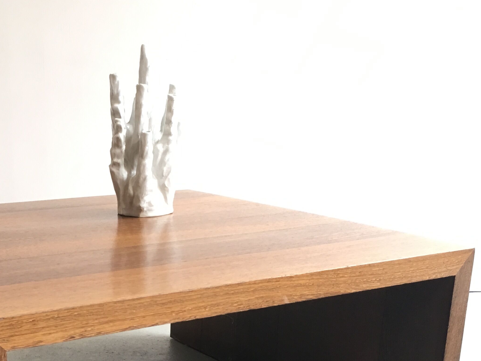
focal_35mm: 57
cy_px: 320
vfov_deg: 25.0
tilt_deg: -17.7
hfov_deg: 33.3
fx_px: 792
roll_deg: -0.4
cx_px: 140
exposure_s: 1/33
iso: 50
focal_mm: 4.15
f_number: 2.2
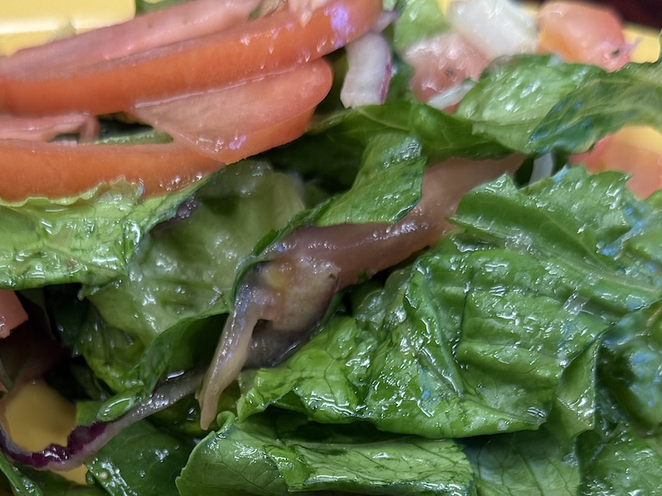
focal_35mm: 73
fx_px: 1396
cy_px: 632
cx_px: 200
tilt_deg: -54.7
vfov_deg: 18.8
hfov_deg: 26.5
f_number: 1.78
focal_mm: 6.76
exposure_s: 1/120
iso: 160
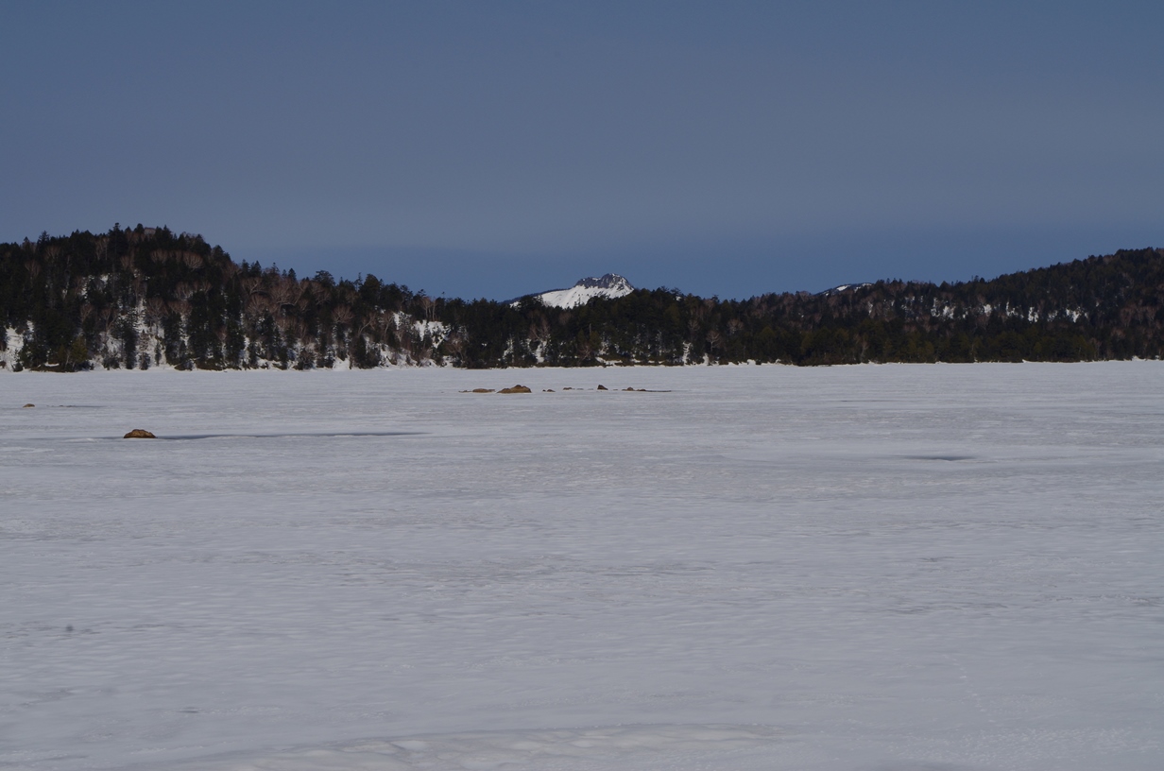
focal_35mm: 82
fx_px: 2646
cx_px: 582
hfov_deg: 24.8
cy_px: 386
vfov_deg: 16.6
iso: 100
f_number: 14
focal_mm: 55
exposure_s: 1/250
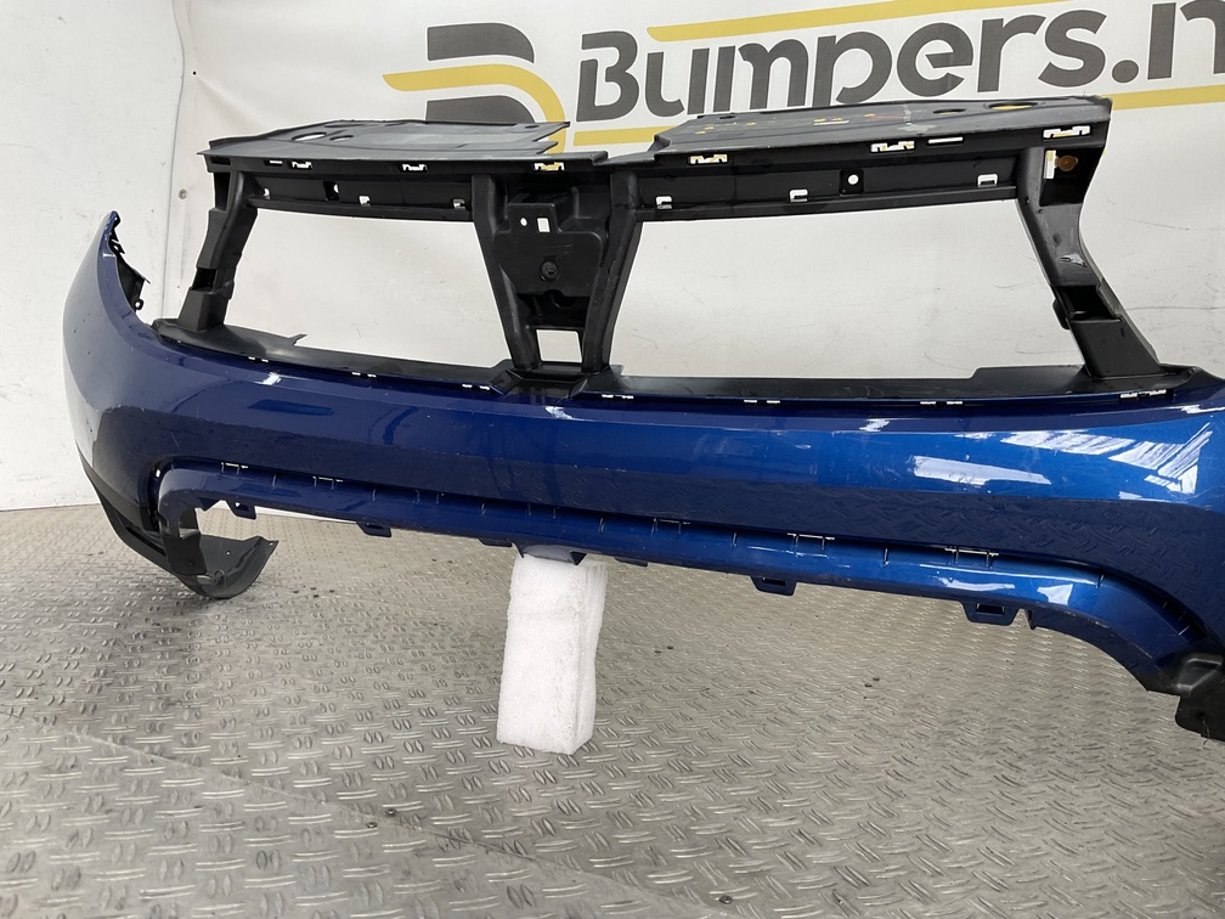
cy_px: 460
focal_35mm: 29
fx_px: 1026
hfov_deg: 61.7
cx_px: 612
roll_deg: -2.9
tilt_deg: -7.7
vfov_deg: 48.2
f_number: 1.8
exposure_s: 1/120
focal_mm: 3
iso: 16
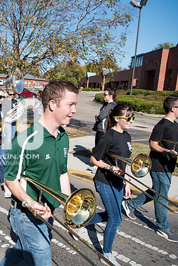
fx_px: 274
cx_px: -10
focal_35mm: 37
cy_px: 131
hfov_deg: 32.4
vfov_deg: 51.9
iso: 250
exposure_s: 1/1600
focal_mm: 24
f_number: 4.5
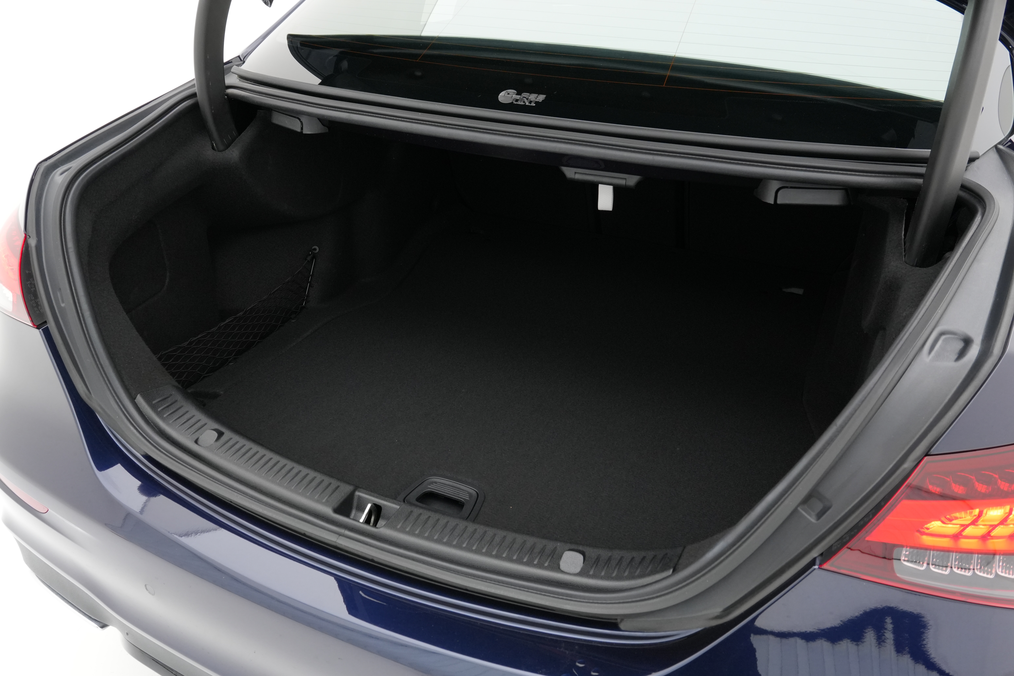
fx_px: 760
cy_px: 338
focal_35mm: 27
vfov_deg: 47.9
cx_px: 507
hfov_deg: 67.4
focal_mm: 18
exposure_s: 1/40
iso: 1000
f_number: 8
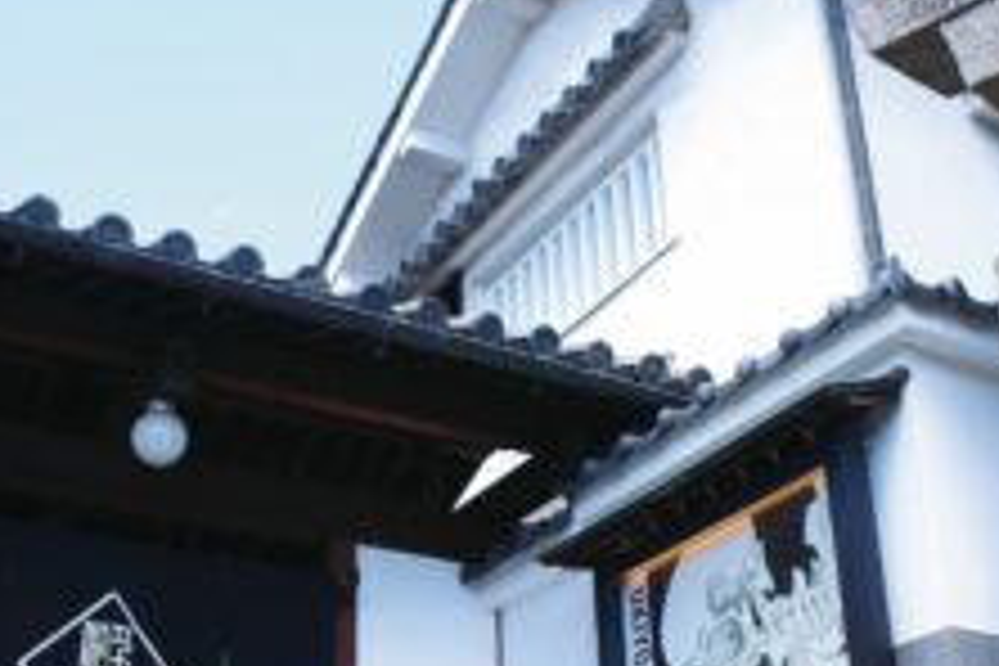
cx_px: 410
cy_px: 484
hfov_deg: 34.4
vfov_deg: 23.2
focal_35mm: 58
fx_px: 1609
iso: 200
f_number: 4
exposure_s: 1/400
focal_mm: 18.3
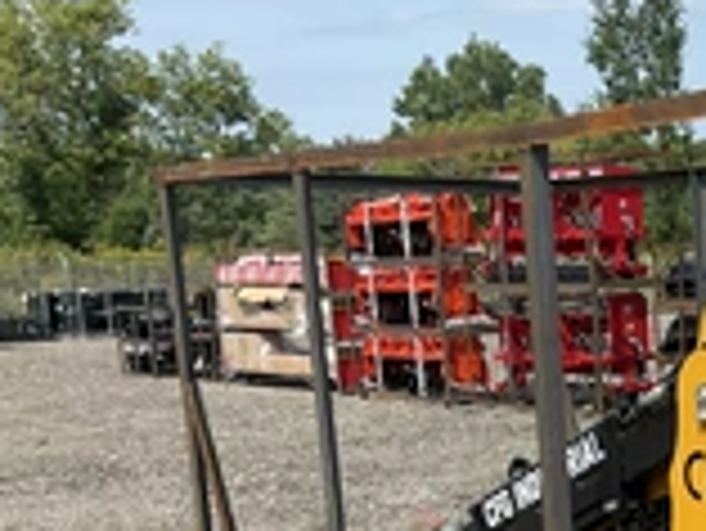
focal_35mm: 74
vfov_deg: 19.1
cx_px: 751
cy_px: 580
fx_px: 1510
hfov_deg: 24.7
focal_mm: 3
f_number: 1.8
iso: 25
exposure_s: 1/1412
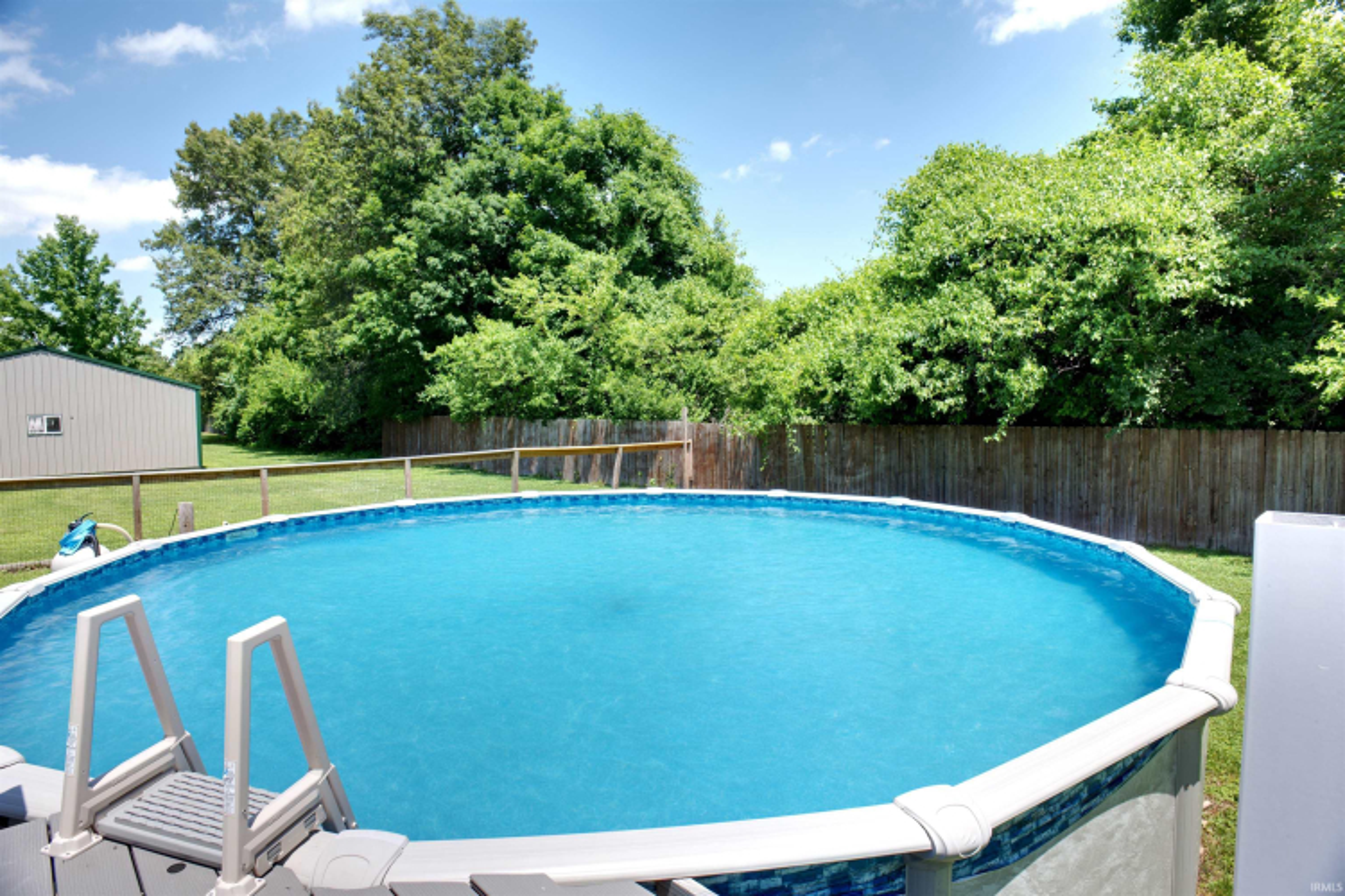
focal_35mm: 21
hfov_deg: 81.2
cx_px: 672
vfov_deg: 59.5
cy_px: 448
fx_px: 785
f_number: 8
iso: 100
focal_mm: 20
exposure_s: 1/125
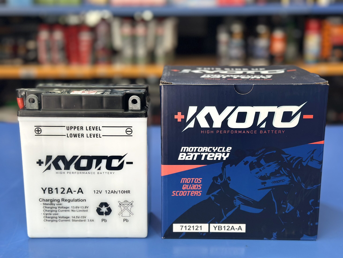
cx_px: 172
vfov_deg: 30.3
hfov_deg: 39.7
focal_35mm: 48
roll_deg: -0.6
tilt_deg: -15.2
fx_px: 476
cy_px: 129
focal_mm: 6.86
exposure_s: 1/50
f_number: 1.78
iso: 200
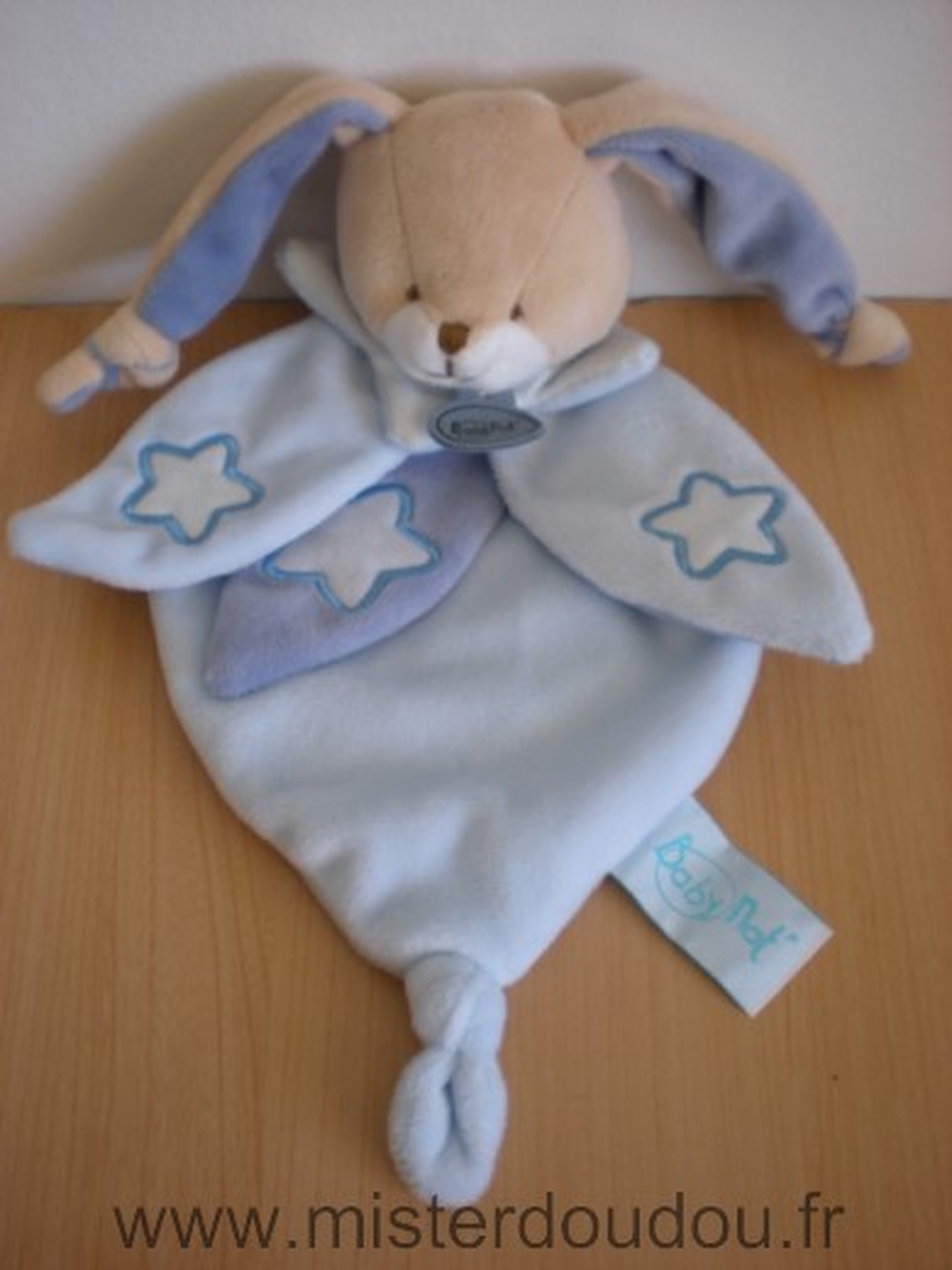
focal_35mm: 38
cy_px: 635
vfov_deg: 49.0
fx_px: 1393
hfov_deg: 37.7
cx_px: 476
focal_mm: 6.3
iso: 89
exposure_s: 1/57.8
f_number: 3.1
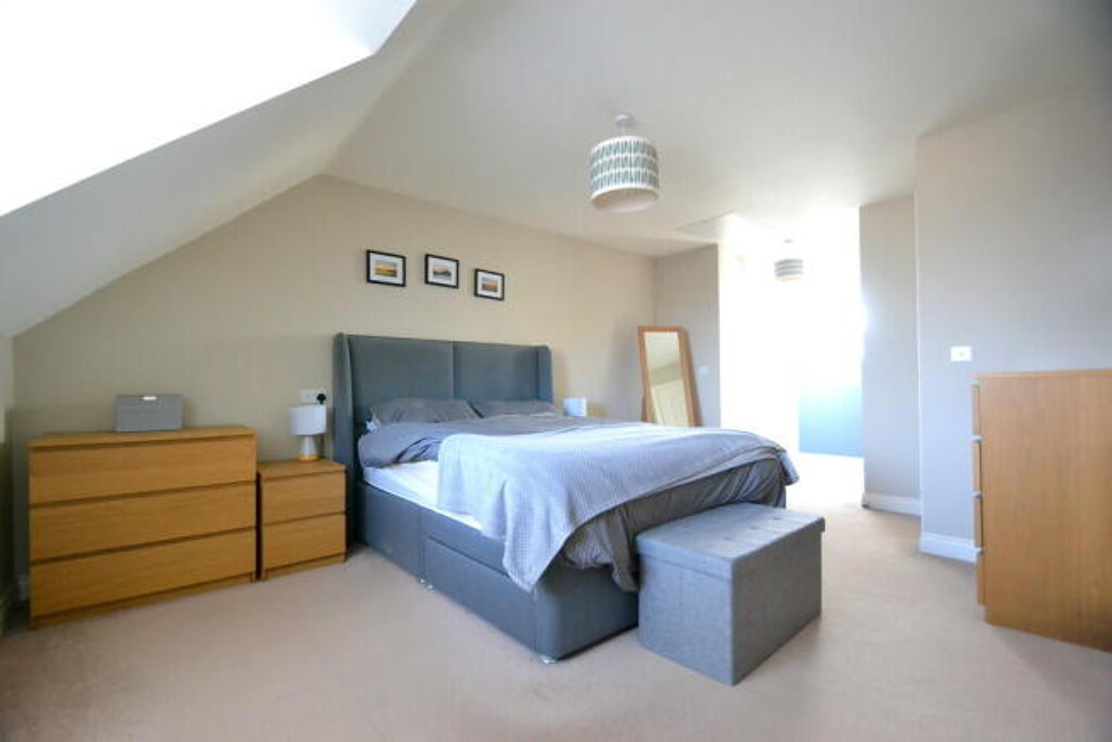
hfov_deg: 100.4
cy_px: 371
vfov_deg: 77.4
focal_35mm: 15
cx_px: 556
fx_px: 463
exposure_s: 1/60
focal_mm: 10
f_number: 3.5
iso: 2500
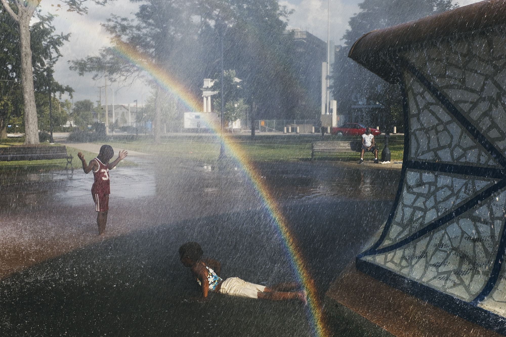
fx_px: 492
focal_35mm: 35
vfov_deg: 37.8
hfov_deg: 54.5
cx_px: 253
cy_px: 168
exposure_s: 1/250
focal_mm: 35
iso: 160
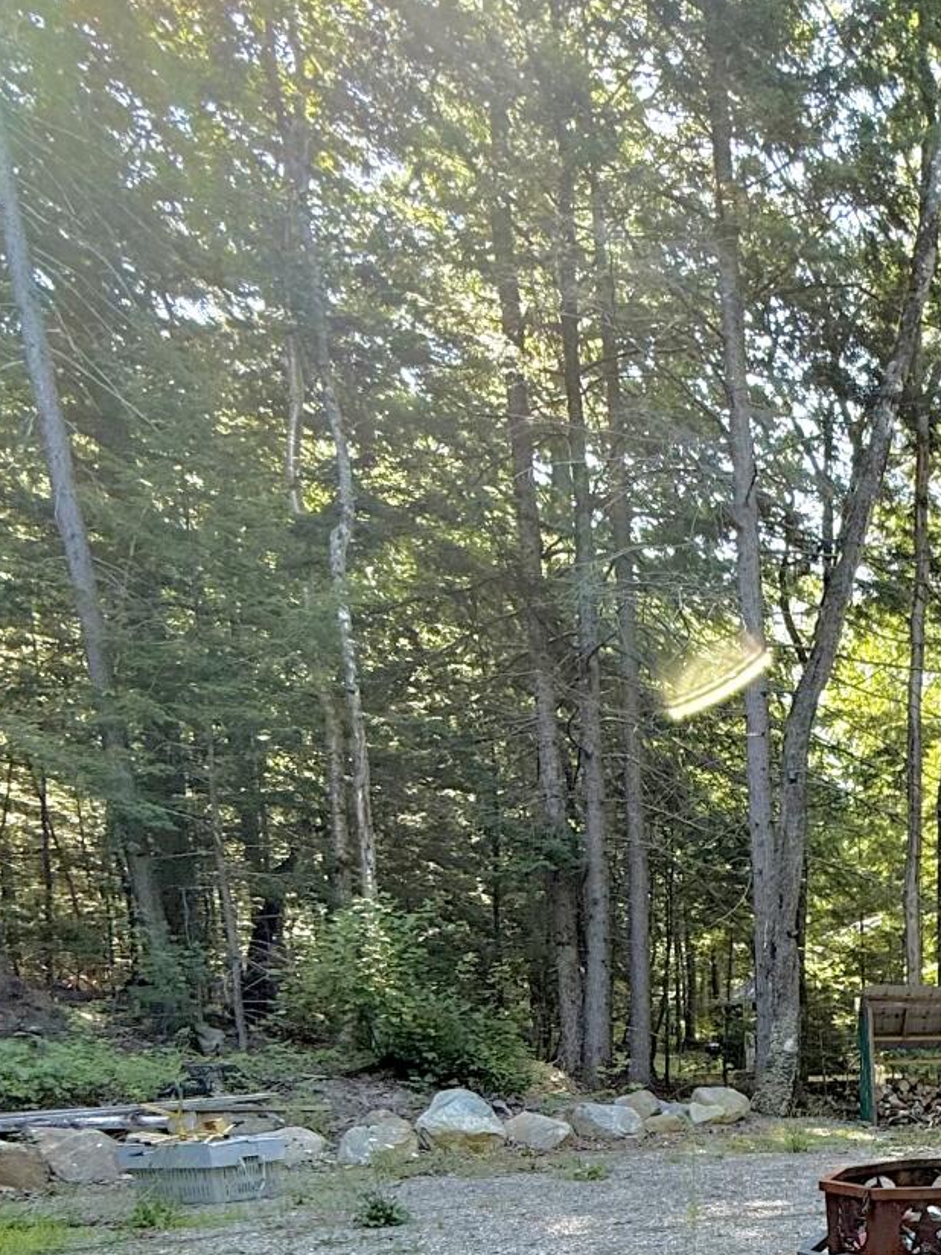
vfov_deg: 45.6
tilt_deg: -9.2
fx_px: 1232
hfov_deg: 35.4
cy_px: 1250
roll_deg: +1.4
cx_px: 1049
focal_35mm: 34
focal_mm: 2.22
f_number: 2.2
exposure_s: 1/141
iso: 50
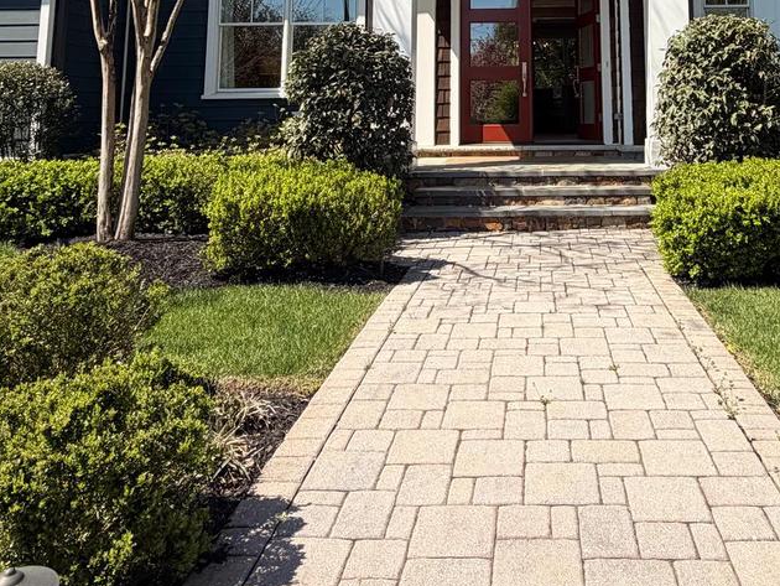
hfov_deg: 55.5
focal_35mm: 32
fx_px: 721
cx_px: 525
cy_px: 12
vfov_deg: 39.5
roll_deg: +0.6
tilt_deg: +7.1
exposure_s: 1/770
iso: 40
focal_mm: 2.22
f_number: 2.2
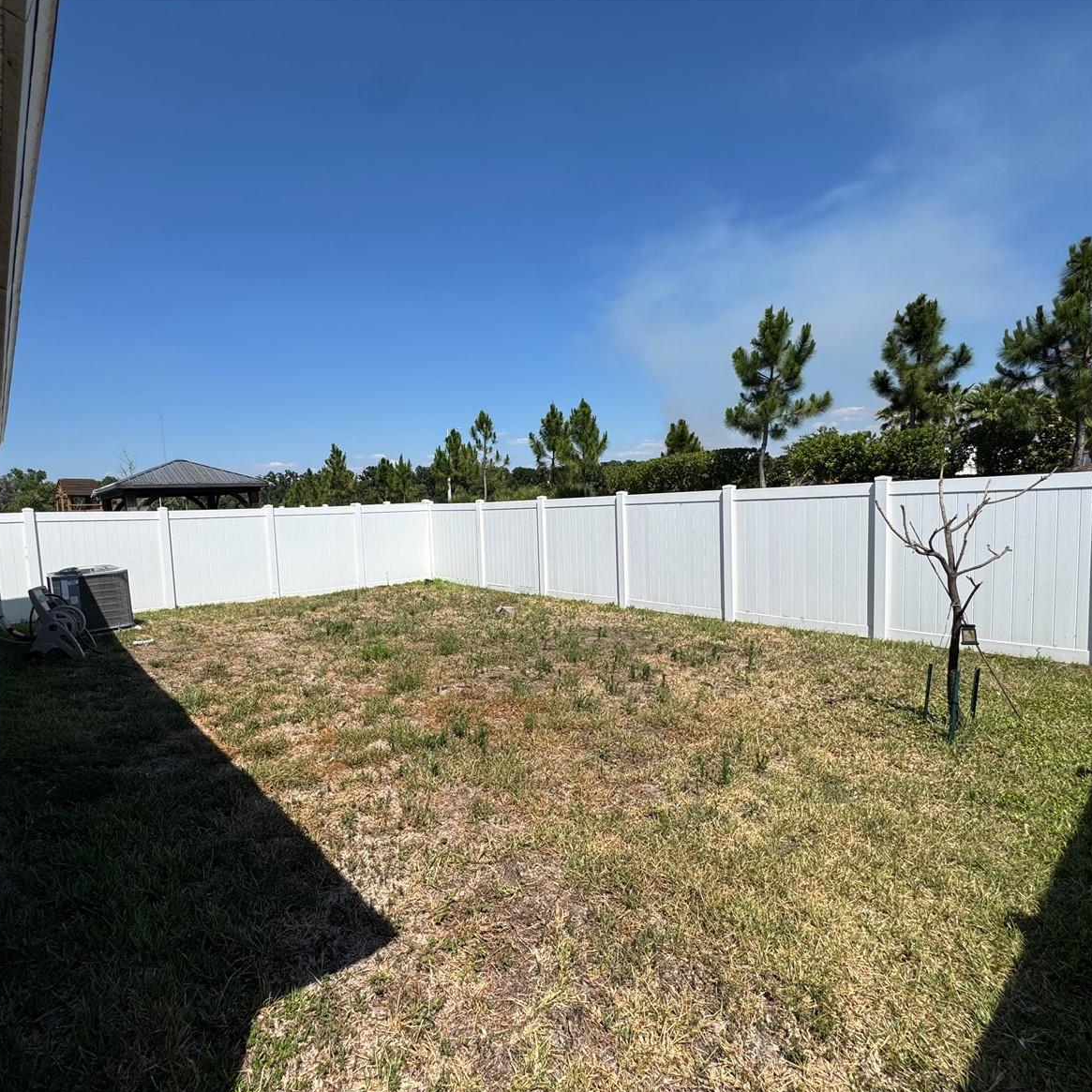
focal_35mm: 17
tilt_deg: -6.2
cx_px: 495
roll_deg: +2.7
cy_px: 556
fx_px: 607
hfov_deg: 83.7
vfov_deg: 84.0
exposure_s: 1/2674
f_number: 2.2
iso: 40
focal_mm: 2.22
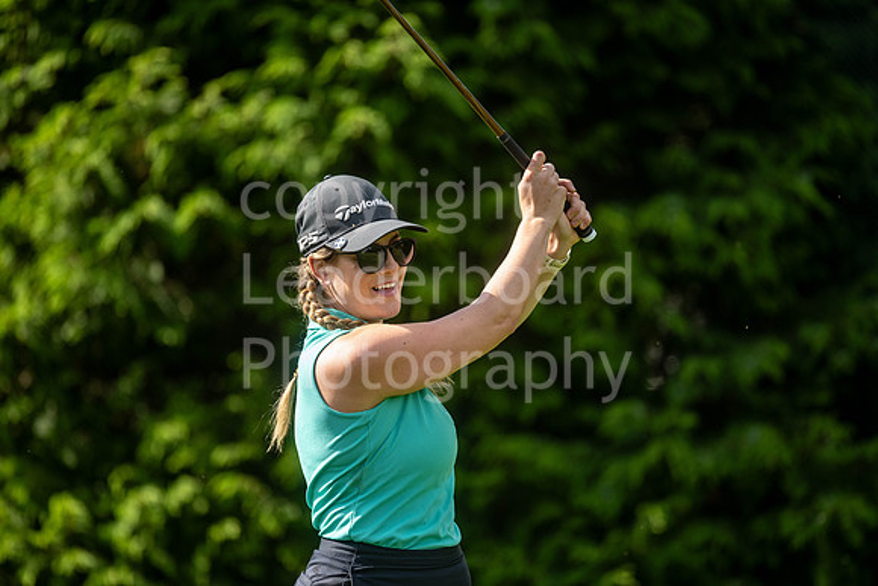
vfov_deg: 4.6
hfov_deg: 6.9
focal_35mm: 300
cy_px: 293
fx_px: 7318
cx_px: 439
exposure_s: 1/1000
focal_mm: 300
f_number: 4
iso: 250
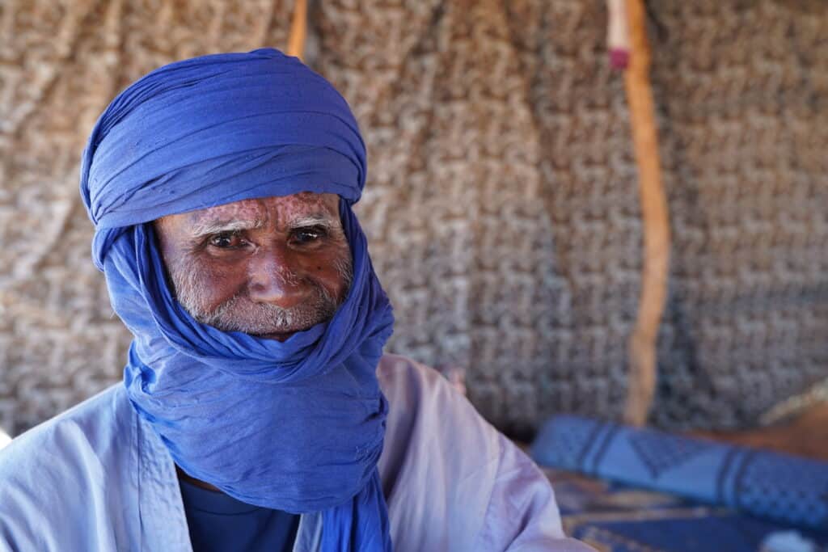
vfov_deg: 30.5
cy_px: 276
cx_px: 414
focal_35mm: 44
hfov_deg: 44.5
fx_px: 1012
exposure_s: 1/160
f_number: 4
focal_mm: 44
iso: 320
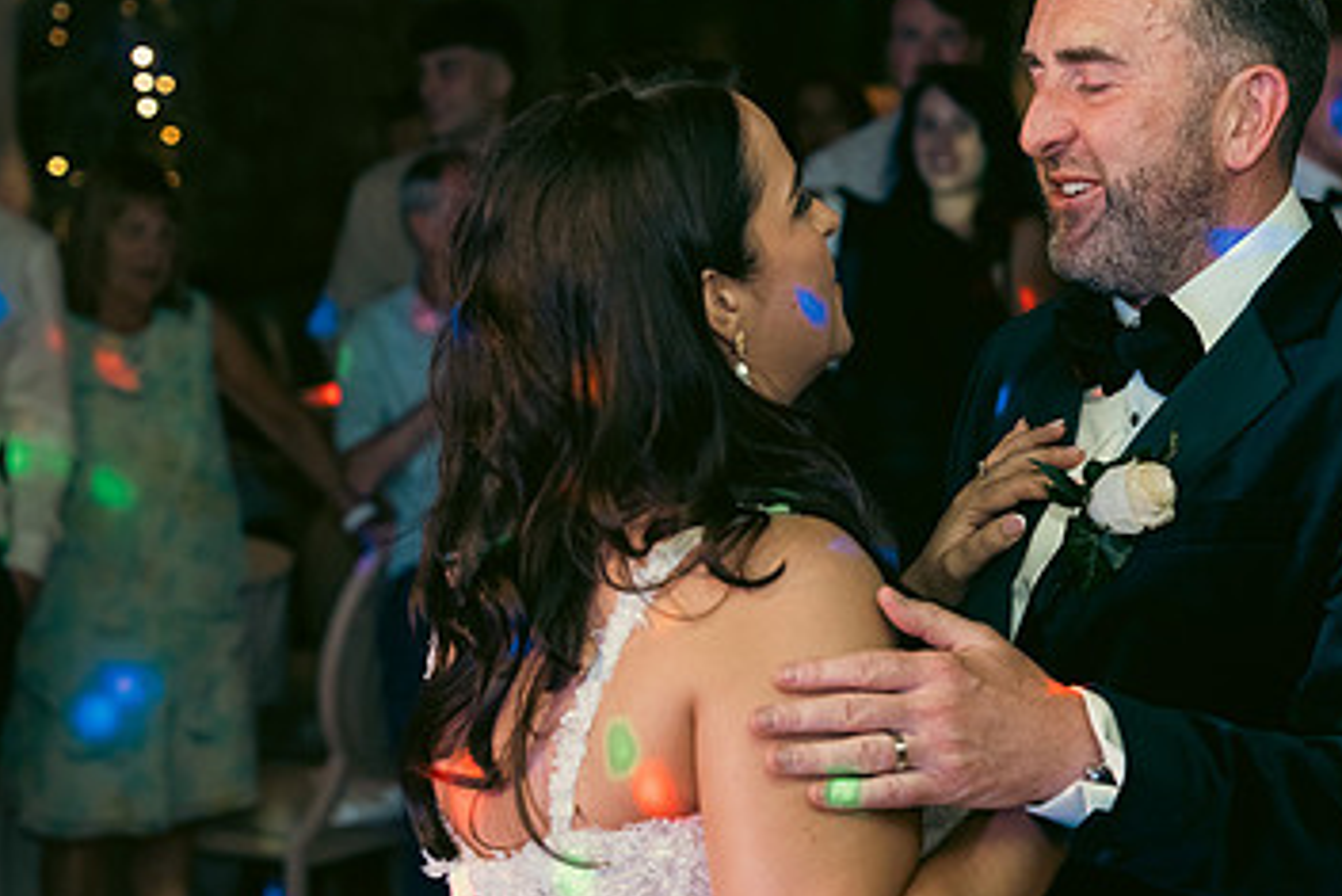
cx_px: 1068
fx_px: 3505
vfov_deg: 14.6
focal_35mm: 94
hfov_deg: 21.4
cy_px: 498
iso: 2500
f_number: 3.5
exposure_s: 1/160
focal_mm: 57
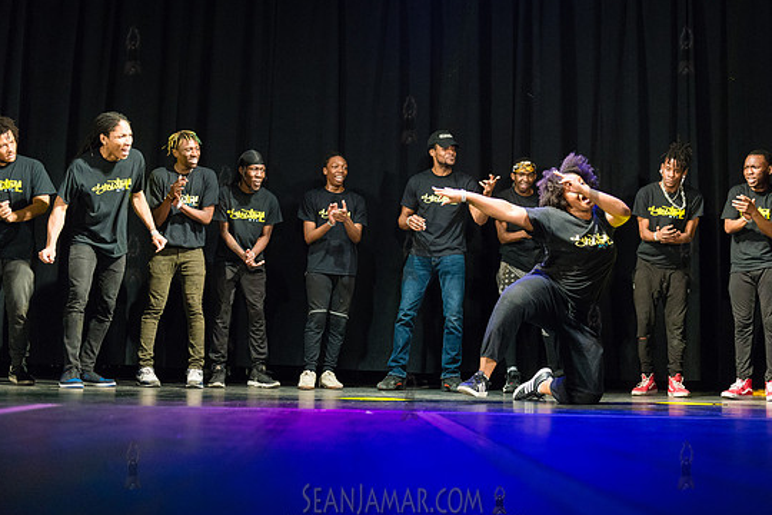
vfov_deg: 31.2
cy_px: 257
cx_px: 409
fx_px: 922
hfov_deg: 45.4
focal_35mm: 43
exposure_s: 1/1000
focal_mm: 40
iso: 4000
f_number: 2.8
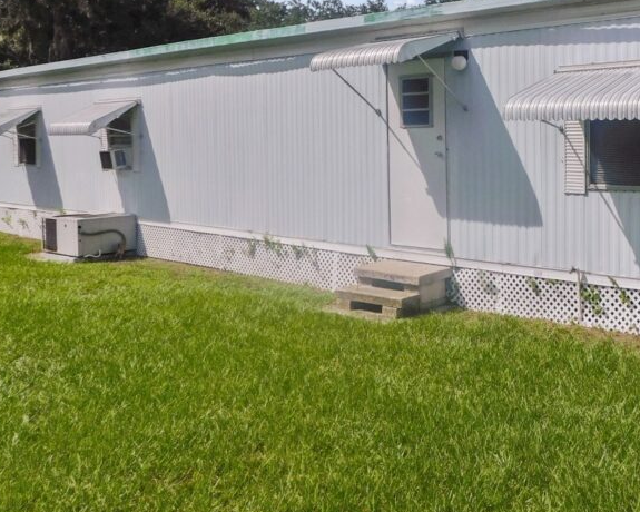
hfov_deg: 43.9
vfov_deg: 36.2
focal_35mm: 40
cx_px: 500
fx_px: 758
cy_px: 110
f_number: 6
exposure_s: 1/800
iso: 125
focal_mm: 4
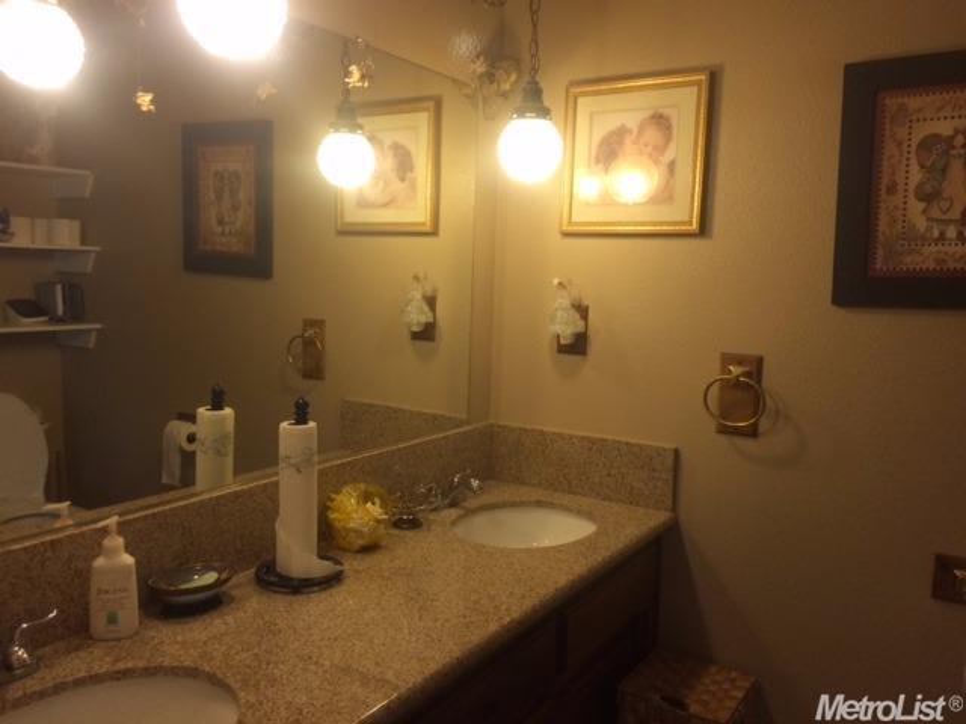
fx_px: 809
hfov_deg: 61.7
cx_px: 483
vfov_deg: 48.2
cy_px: 362
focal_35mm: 29
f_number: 2.2
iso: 100
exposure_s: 1/30
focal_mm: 4.15
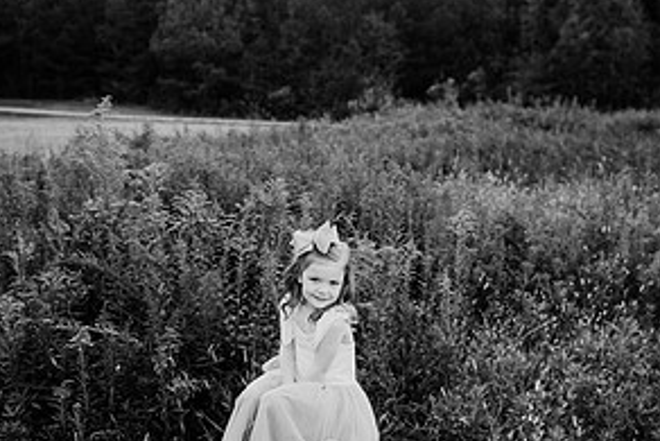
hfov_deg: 51.9
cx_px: 323
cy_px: 276
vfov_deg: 35.8
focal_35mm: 37
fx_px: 679
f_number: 2.5
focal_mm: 24
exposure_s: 1/640
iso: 250
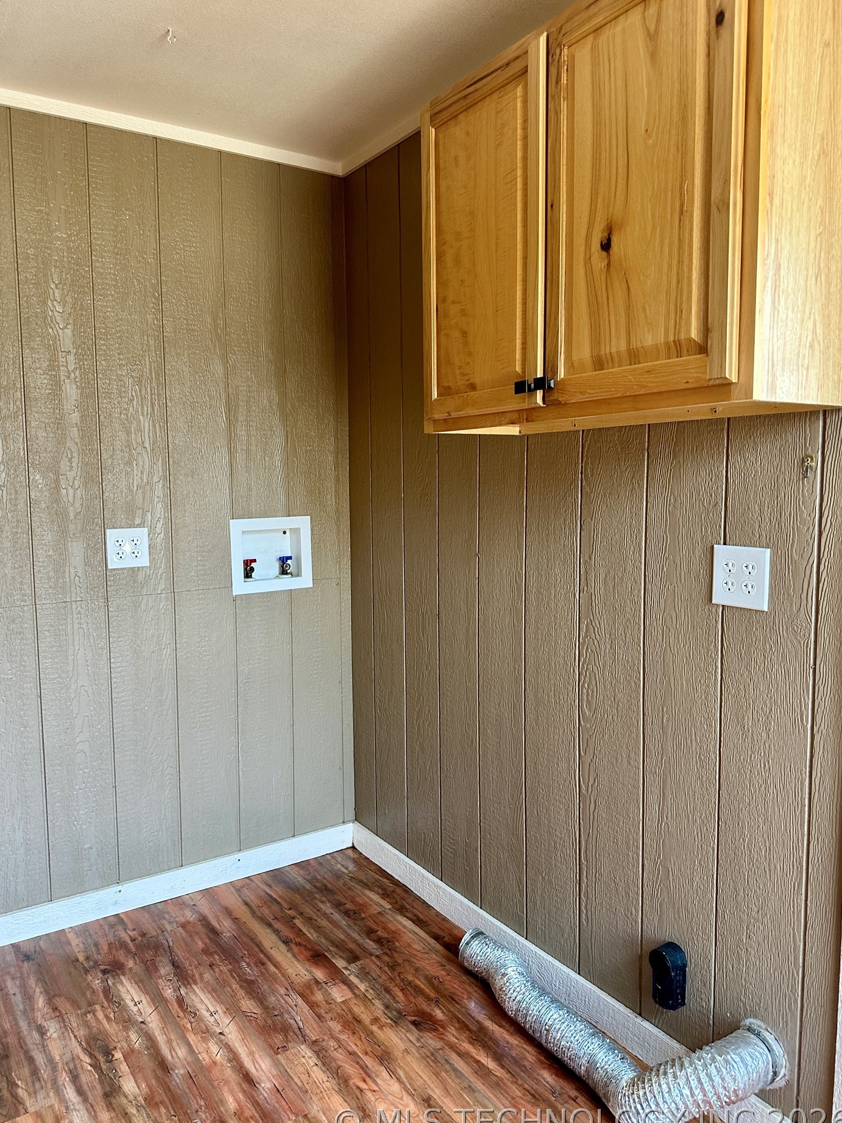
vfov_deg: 69.4
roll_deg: +1.1
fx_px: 811
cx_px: 420
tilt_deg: -4.4
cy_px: 564
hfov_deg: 54.9
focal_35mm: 25
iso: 200
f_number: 1.78
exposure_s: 1/60
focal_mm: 6.86
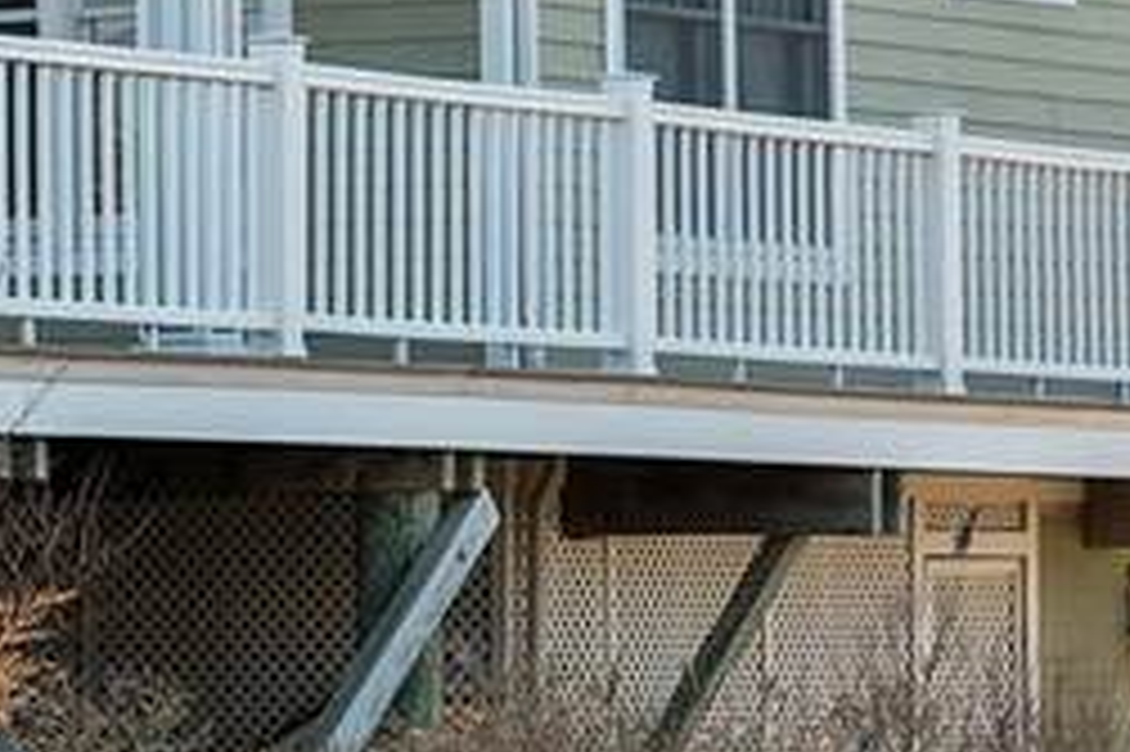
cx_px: -689
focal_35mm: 286
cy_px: -308
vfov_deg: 4.8
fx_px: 8971
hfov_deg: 7.1
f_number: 4
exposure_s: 1/640
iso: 100
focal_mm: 56
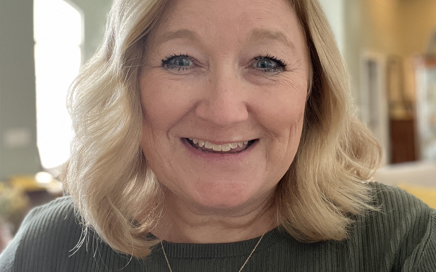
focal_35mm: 43
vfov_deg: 29.6
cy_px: 85
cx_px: 216
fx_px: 511
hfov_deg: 46.2
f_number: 2.2
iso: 400
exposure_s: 1/37
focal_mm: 2.71
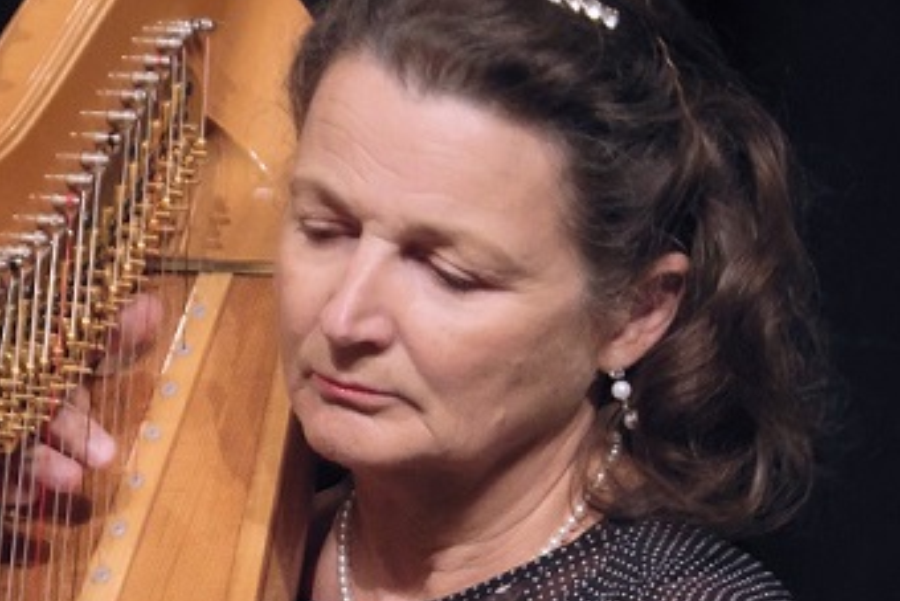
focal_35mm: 537
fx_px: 13430
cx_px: 3
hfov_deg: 3.8
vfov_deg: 2.6
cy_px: 620
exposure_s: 1/100
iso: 5000
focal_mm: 135
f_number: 6.4
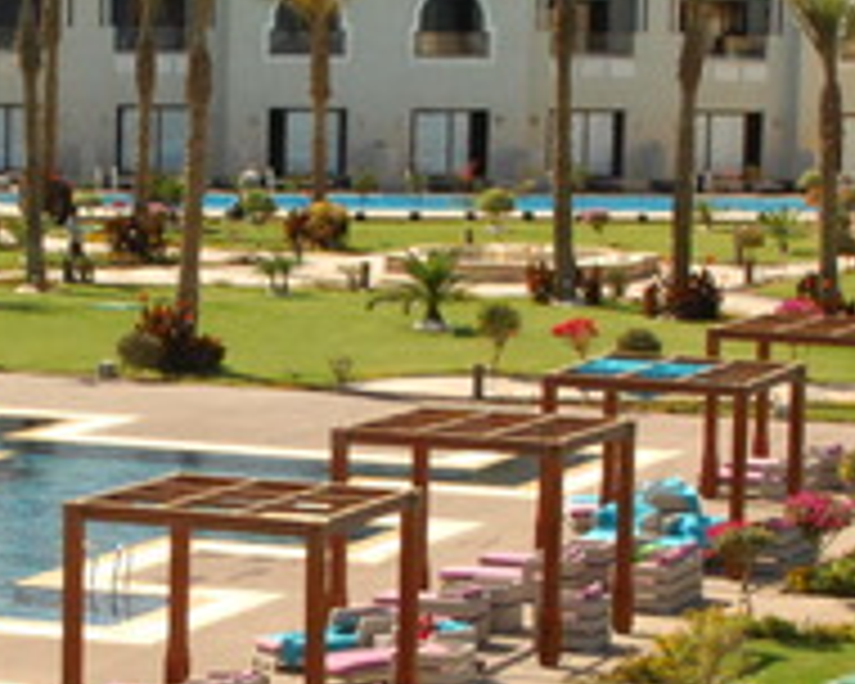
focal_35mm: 166
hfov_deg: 11.6
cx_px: 220
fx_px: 4201
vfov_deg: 9.3
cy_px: 542
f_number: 12
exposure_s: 1/640
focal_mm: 28
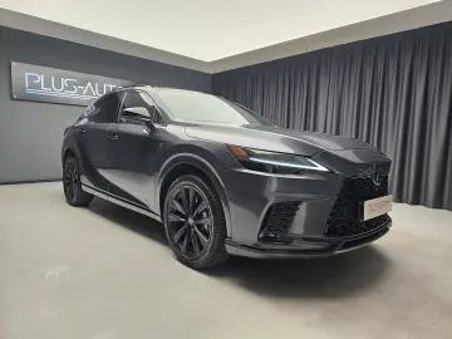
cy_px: 170
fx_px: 300
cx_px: 226
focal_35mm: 23
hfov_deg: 73.9
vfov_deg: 58.9
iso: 50
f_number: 1.7
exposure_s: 1/50
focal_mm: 6.3
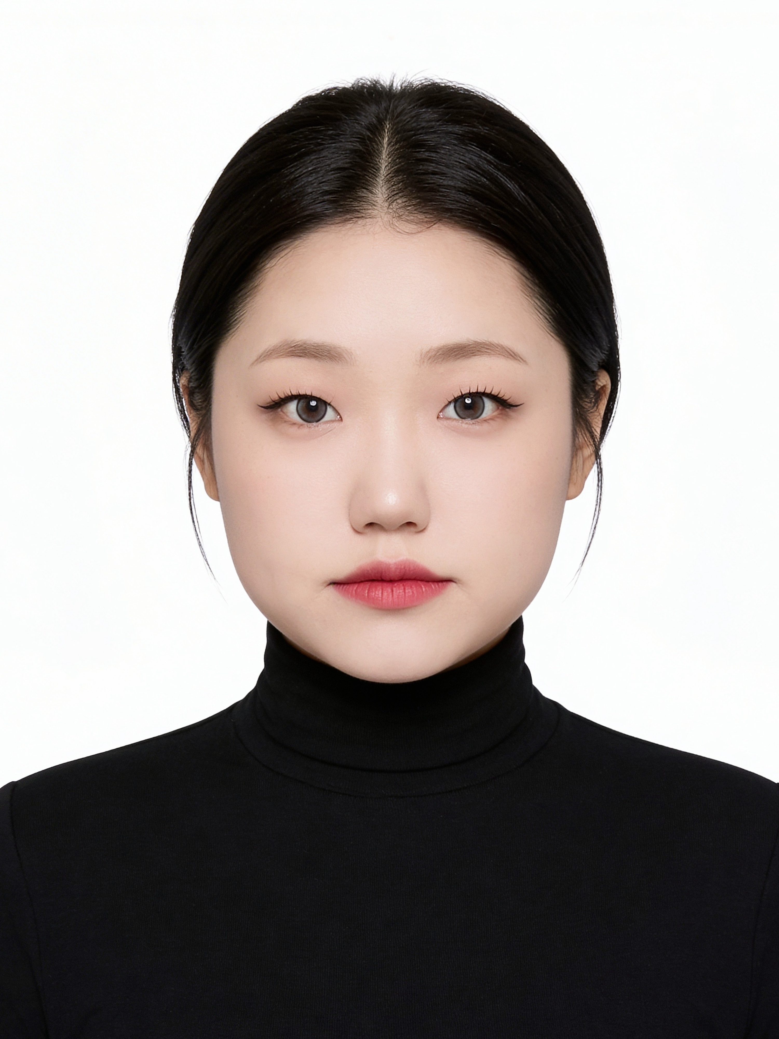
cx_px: 390
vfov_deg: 63.4
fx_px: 840
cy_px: 520
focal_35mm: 28
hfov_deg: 49.7
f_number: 1.8
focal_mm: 3.99
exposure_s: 1/120
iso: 125
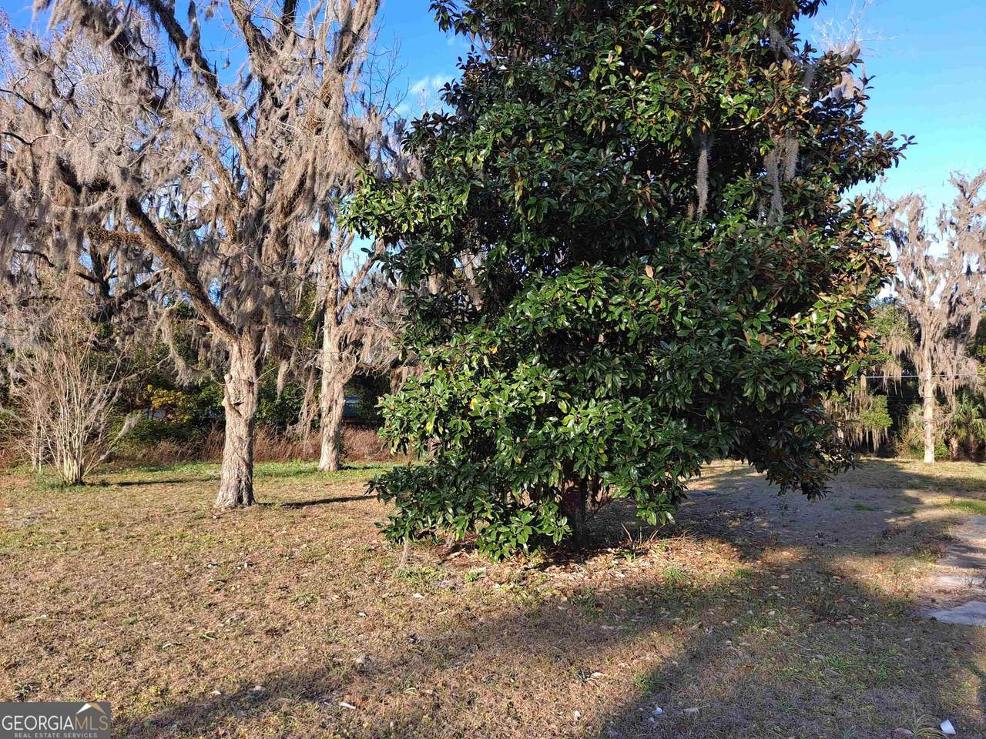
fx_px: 712
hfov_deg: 69.4
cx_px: 493
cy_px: 370
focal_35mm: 25
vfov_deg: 54.9
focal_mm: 4.6
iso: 32
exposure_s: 1/239
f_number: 2
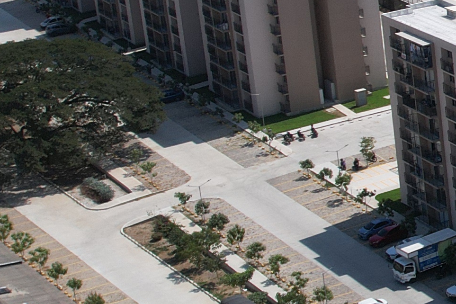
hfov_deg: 13.6
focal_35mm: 125
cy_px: 33
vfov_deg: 10.9
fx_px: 1583
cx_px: 950
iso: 100
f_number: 2.8
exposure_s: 1/3200
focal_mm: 8.38
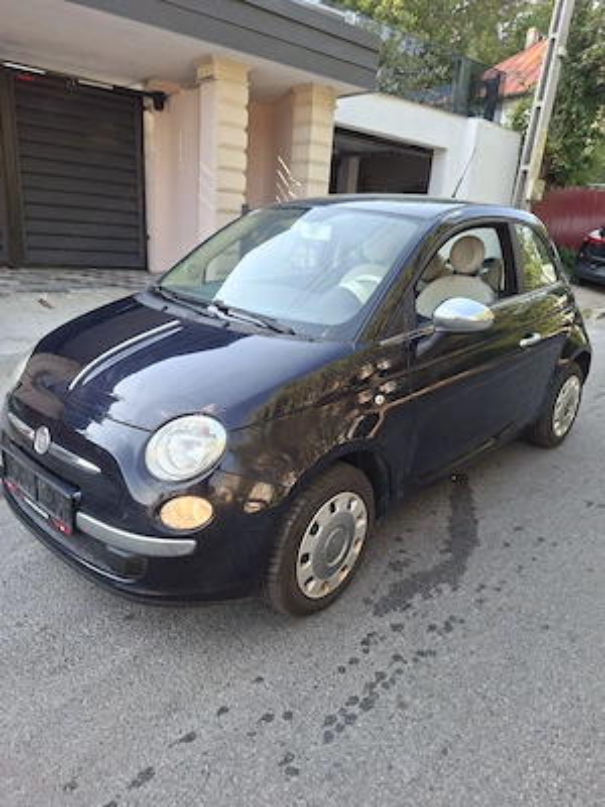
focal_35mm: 23
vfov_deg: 73.9
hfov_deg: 58.9
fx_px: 536
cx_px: 302
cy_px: 404
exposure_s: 1/128
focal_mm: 5.54
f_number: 1.8
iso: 50
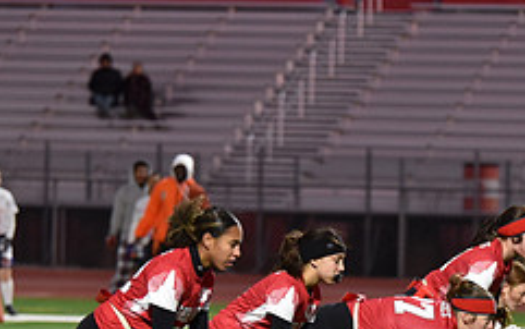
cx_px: 329
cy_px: 295
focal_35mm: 343
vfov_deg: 3.8
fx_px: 4911
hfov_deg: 6.1
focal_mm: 140
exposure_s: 1/500
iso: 2800
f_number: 2.8
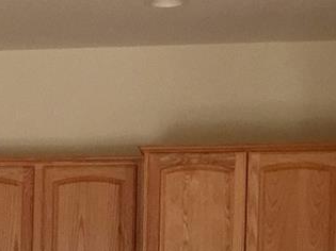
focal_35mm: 138
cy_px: 394
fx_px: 1339
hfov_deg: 13.9
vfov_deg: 10.3
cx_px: -58
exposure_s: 1/120
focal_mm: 4.15
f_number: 2.2
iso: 50
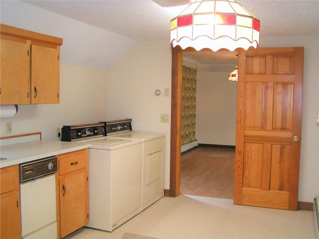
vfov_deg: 37.7
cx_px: 160
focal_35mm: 38
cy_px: 120
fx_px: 350
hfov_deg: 49.0
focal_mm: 5.8
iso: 125
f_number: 2.8
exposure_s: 1/40
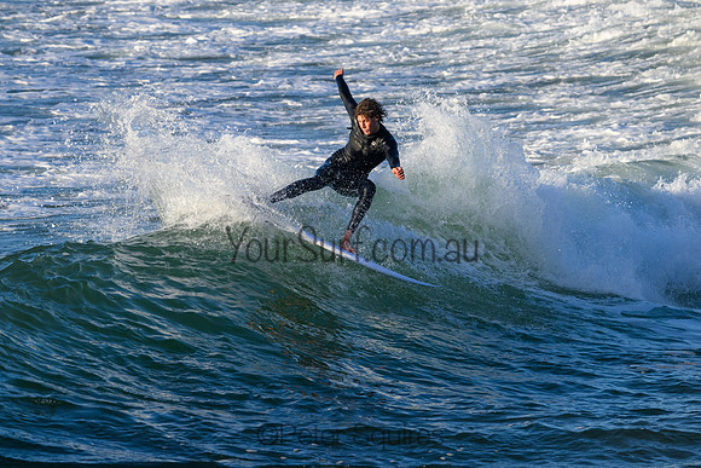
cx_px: 350
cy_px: 234
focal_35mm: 440
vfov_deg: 3.1
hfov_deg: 4.7
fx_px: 8569
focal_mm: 440
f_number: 11
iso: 2200
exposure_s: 1/2000
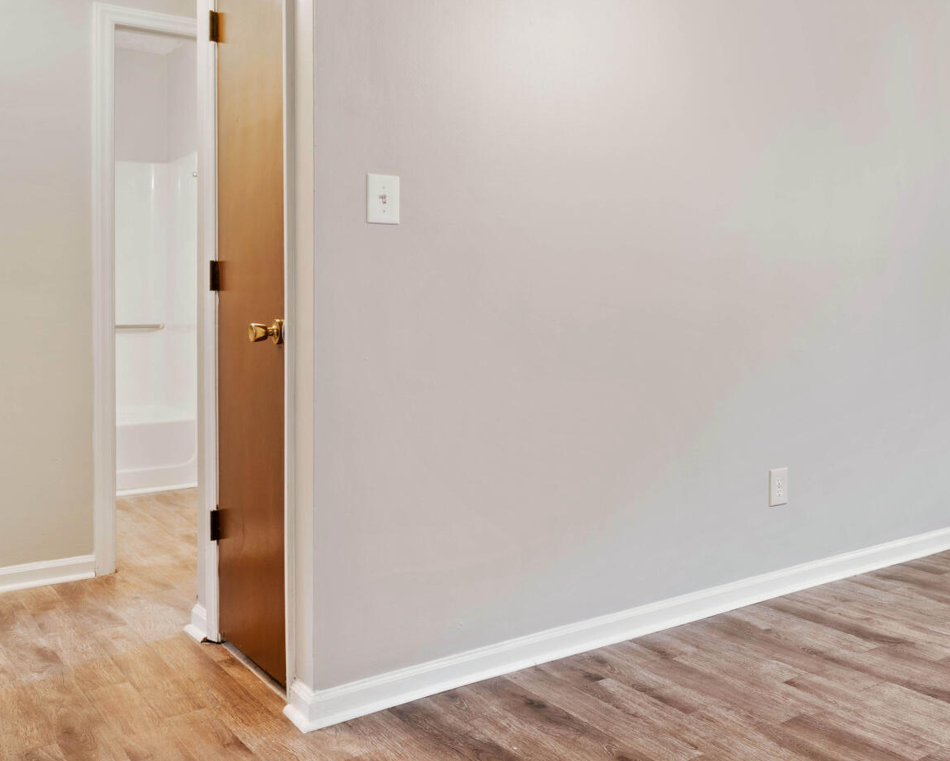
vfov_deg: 43.3
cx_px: 839
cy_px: 327
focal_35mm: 34
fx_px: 956
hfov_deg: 47.9
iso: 80
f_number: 9.5
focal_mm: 14
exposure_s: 6
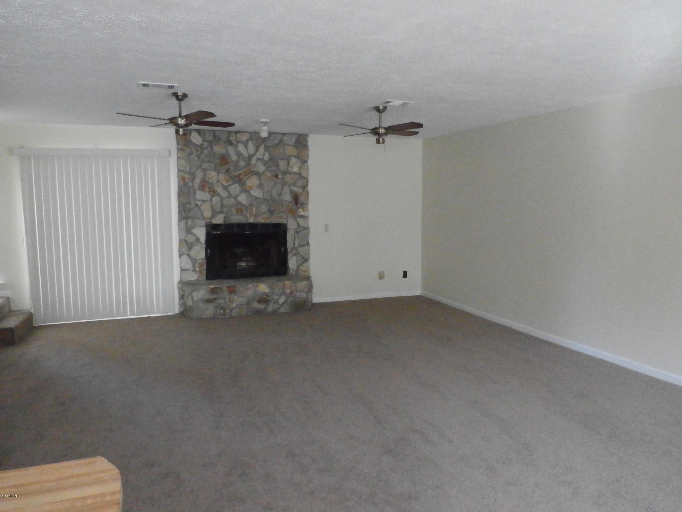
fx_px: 493
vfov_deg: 54.9
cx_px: 341
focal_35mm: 25
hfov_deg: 69.4
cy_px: 256
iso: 1600
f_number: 3
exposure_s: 1/125
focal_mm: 4.5
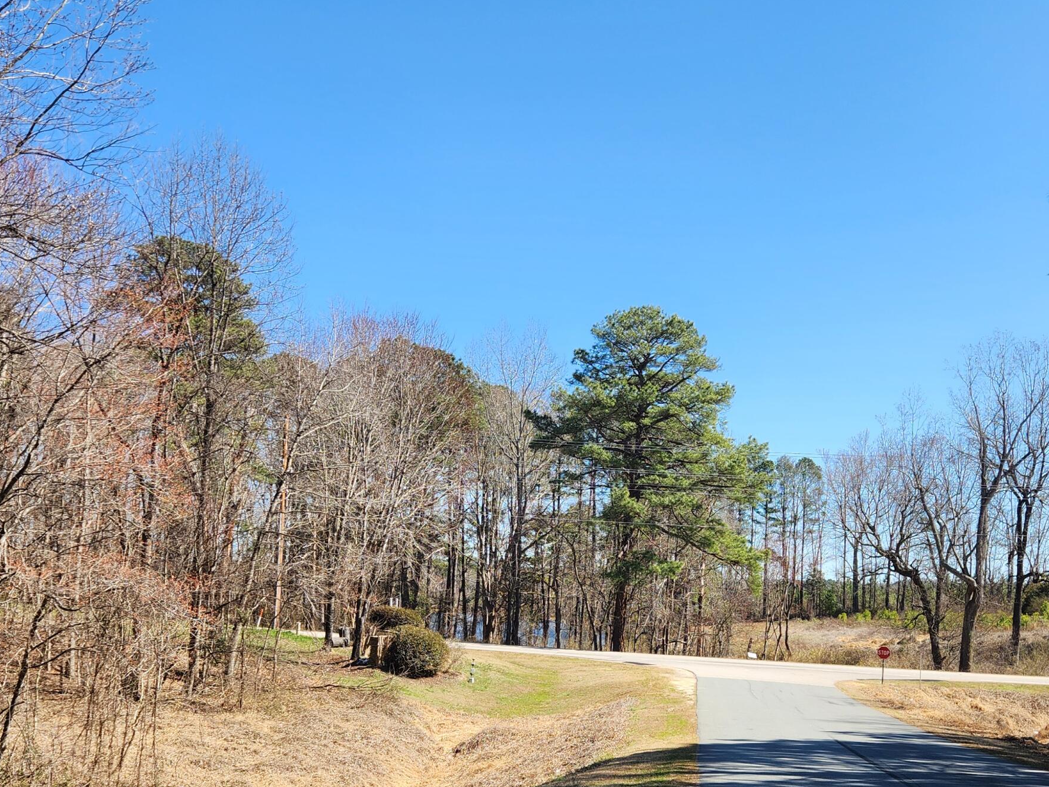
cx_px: 554
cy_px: 578
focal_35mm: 39
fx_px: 1182
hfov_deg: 47.8
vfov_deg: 36.1
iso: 20
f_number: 1.8
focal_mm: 5.4
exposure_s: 1/761
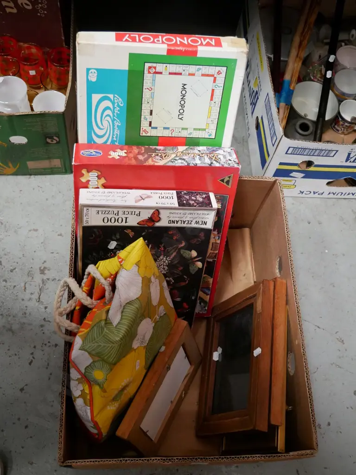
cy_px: 238
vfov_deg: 51.4
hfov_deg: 39.7
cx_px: 178
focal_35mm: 36
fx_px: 494
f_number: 3.9
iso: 3200
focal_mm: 18
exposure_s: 1/40
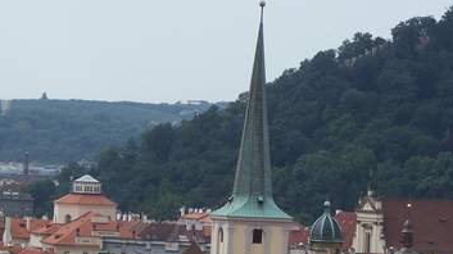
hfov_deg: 8.2
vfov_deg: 4.6
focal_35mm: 263
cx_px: 141
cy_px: 201
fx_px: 3157
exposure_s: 1/640
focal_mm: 28
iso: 64
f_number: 4
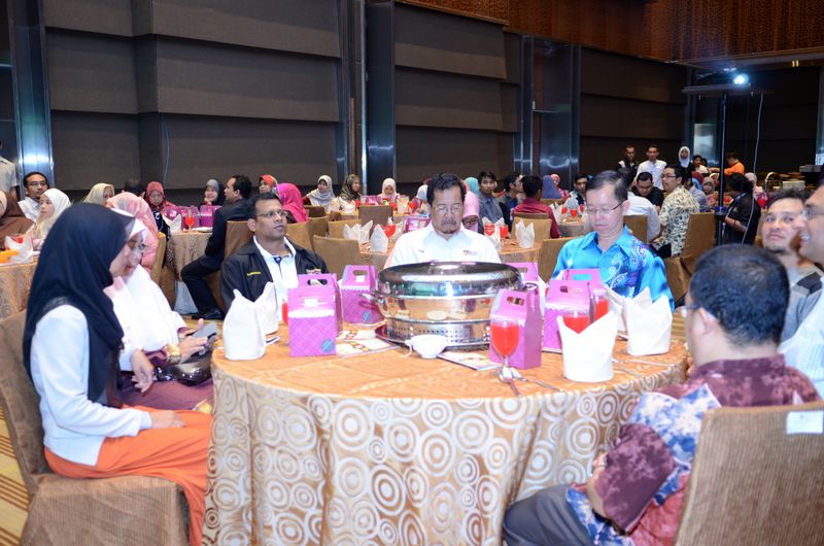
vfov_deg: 34.1
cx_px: 412
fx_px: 891
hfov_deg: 49.6
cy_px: 273
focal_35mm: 39
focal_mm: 26
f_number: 2.8
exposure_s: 1/60
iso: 1250
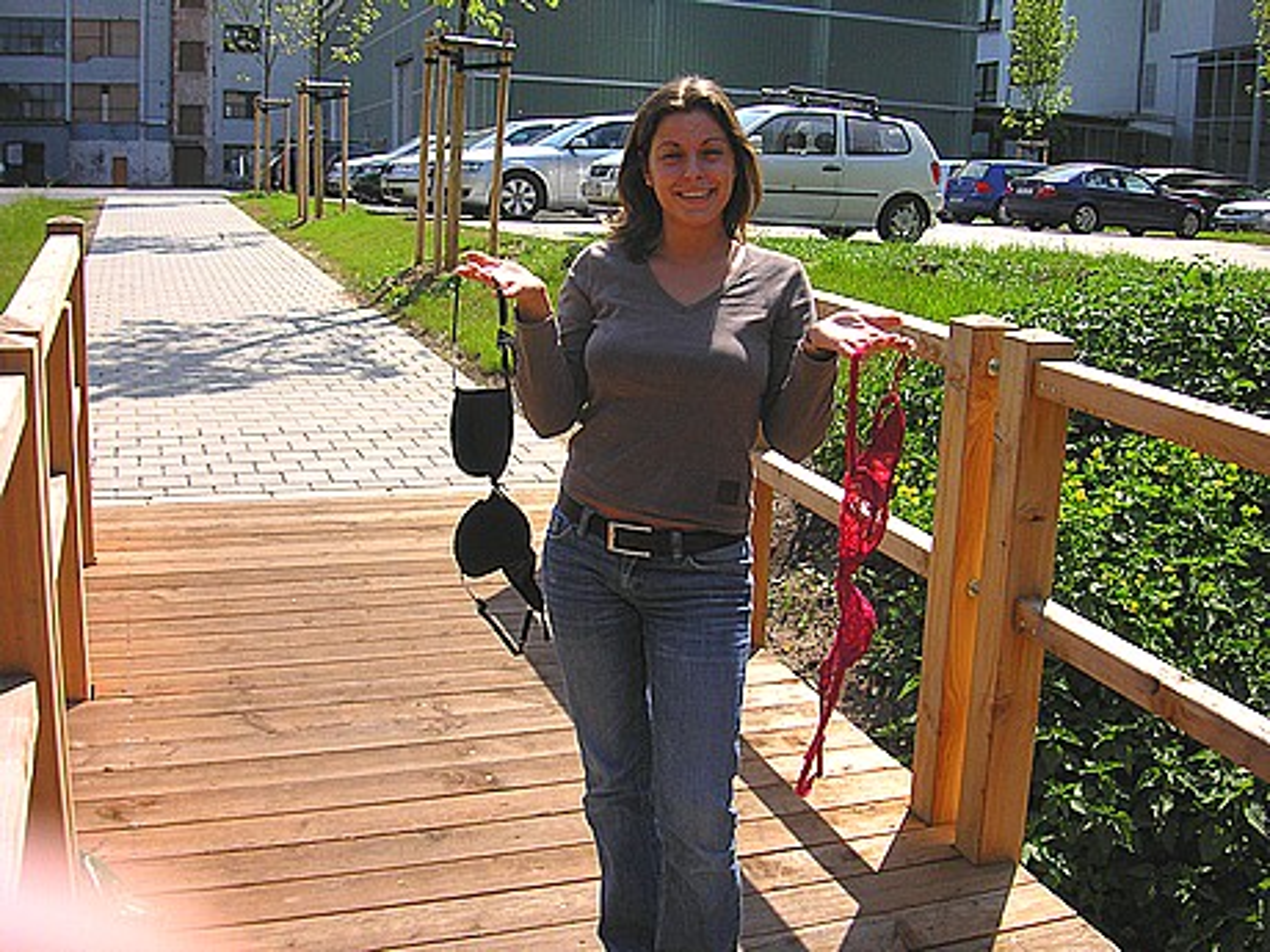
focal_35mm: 37
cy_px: 476
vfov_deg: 38.7
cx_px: 635
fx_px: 1357
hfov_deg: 50.1
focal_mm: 6.1
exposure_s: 1/180
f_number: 6.7
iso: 50
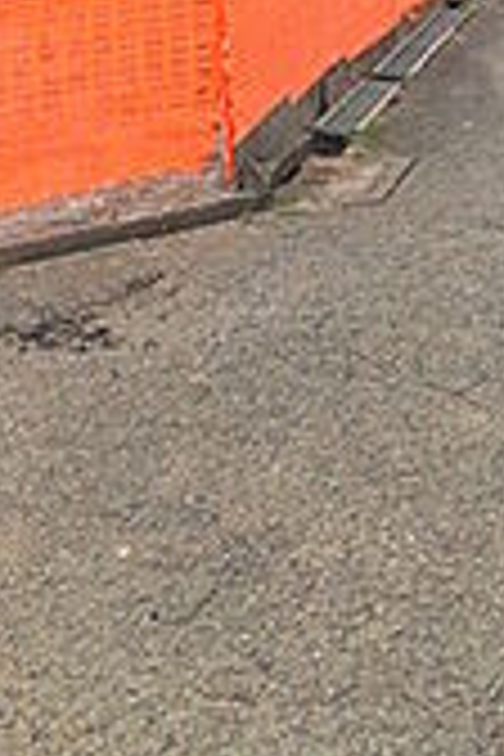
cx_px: 0
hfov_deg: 24.8
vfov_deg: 31.6
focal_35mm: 52
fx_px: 1092
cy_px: -162
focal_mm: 1.83
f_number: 2.2
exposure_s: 1/1815
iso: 52
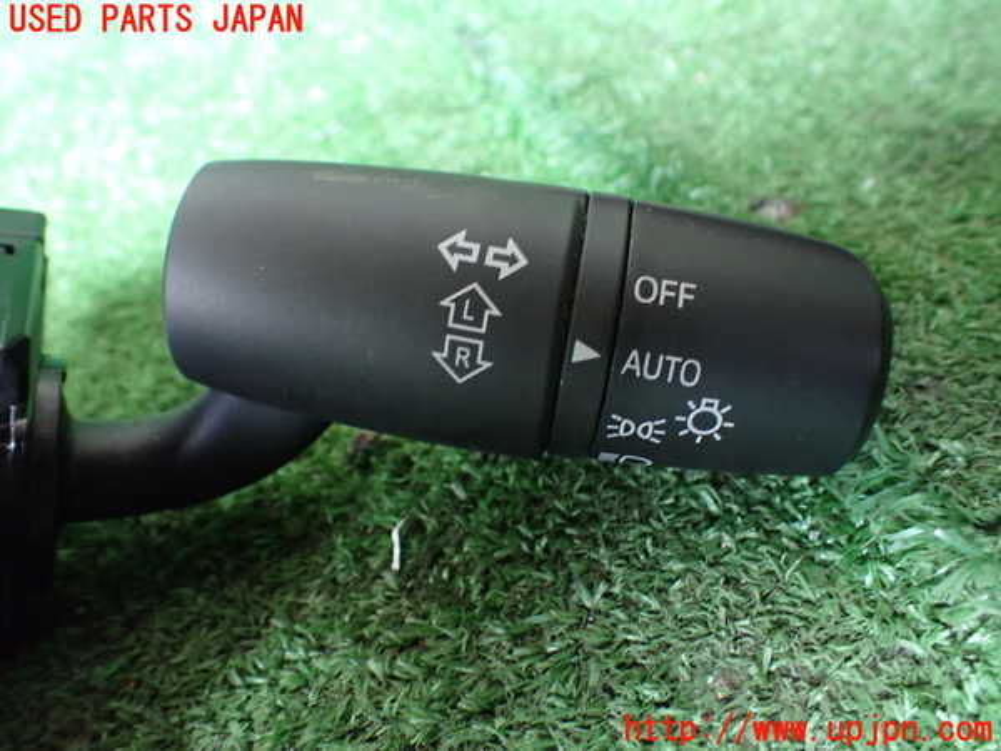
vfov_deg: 46.8
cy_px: 376
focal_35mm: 30
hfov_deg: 60.0
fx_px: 868
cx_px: 500
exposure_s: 1/50
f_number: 2.3
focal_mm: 5.4
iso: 800
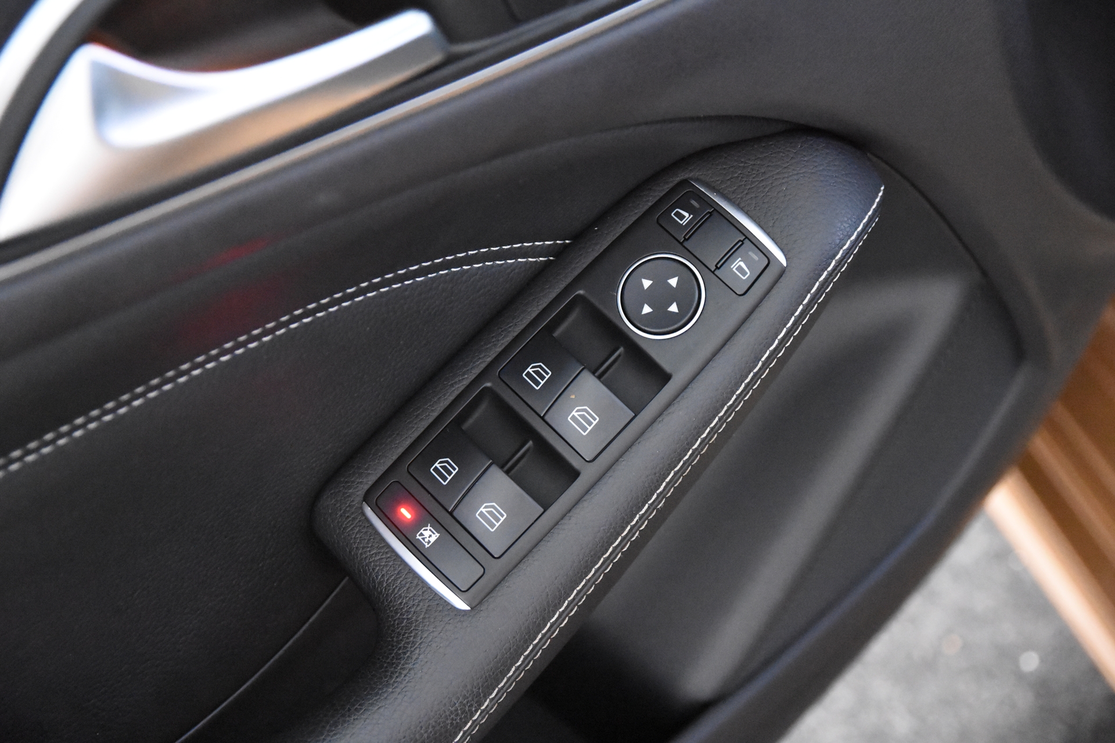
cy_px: 372
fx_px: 2323
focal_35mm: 75
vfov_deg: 18.2
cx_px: 558
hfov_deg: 27.0
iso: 12800
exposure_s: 1/60
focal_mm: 50
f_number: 3.8
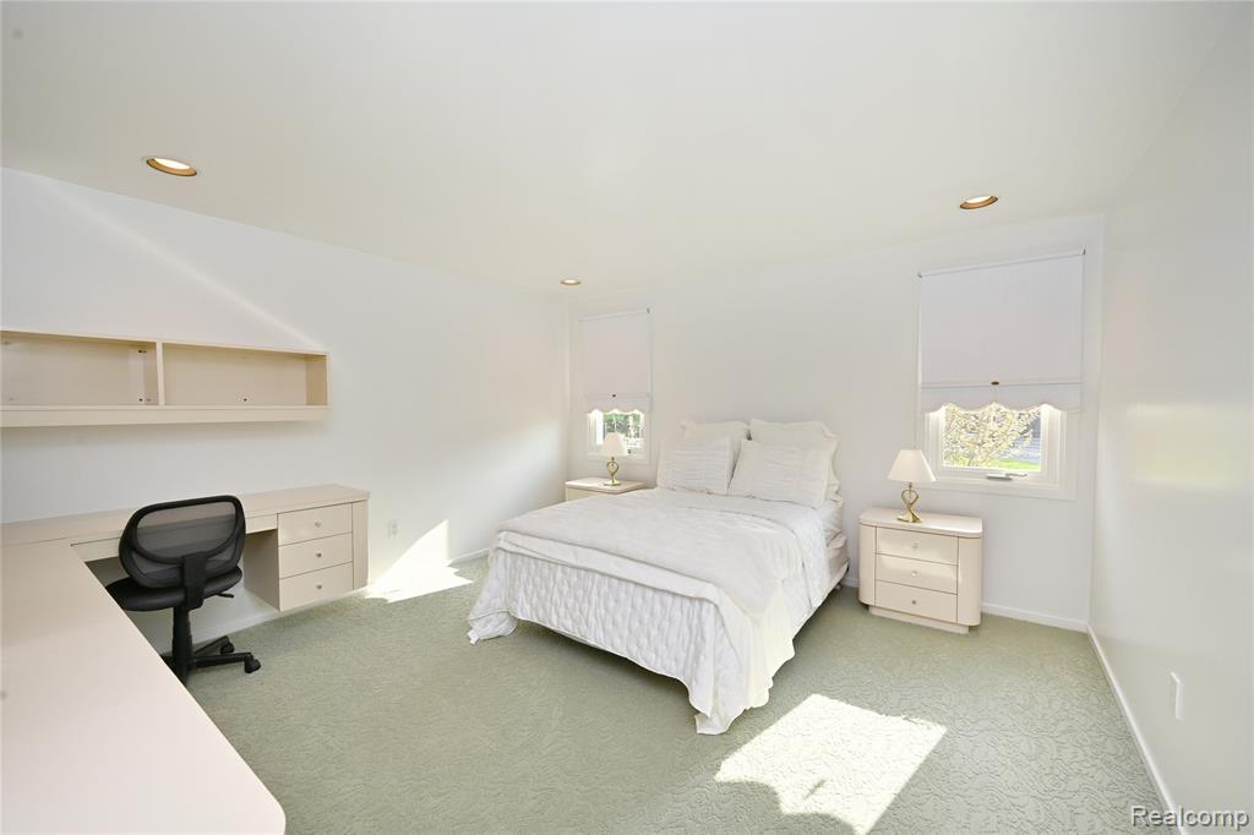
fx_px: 487
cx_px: 627
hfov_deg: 104.3
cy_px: 418
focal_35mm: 14
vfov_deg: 81.2
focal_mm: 14
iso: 320
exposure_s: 1/80
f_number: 9
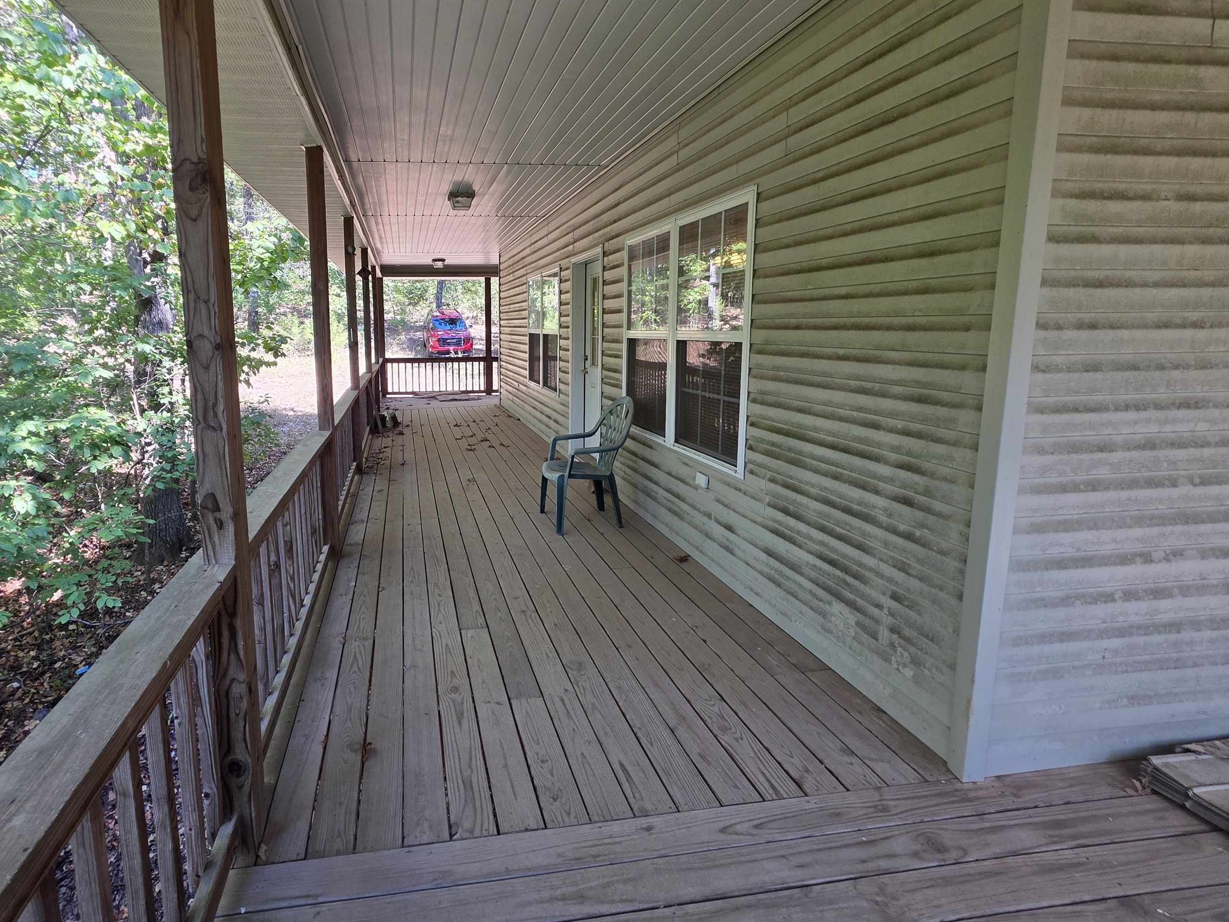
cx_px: 475
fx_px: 568
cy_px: 412
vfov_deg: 77.9
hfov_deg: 92.9
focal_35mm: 16
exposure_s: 1/120
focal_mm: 2.2
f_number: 1.9
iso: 50
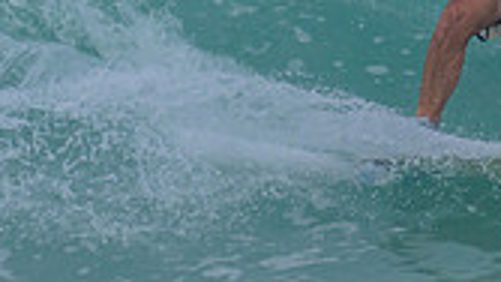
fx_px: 46238
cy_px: 2
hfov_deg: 0.6
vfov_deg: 0.3
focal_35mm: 3480
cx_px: 645
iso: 900
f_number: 11
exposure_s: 1/2000
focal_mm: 800
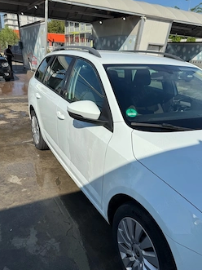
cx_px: 110
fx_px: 226
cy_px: 157
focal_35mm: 29
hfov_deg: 48.1
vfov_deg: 61.3
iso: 80
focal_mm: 6.76
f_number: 1.78
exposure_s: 1/5814
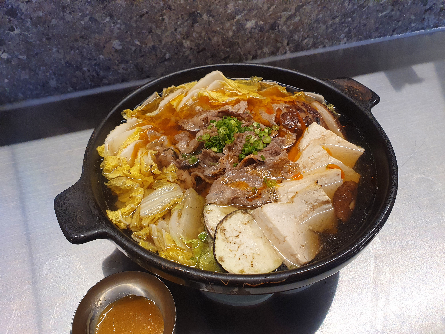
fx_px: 334
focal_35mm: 26
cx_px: 222
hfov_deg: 67.3
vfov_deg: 53.1
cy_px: 167
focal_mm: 4.32
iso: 200
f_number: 2.4
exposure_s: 1/40
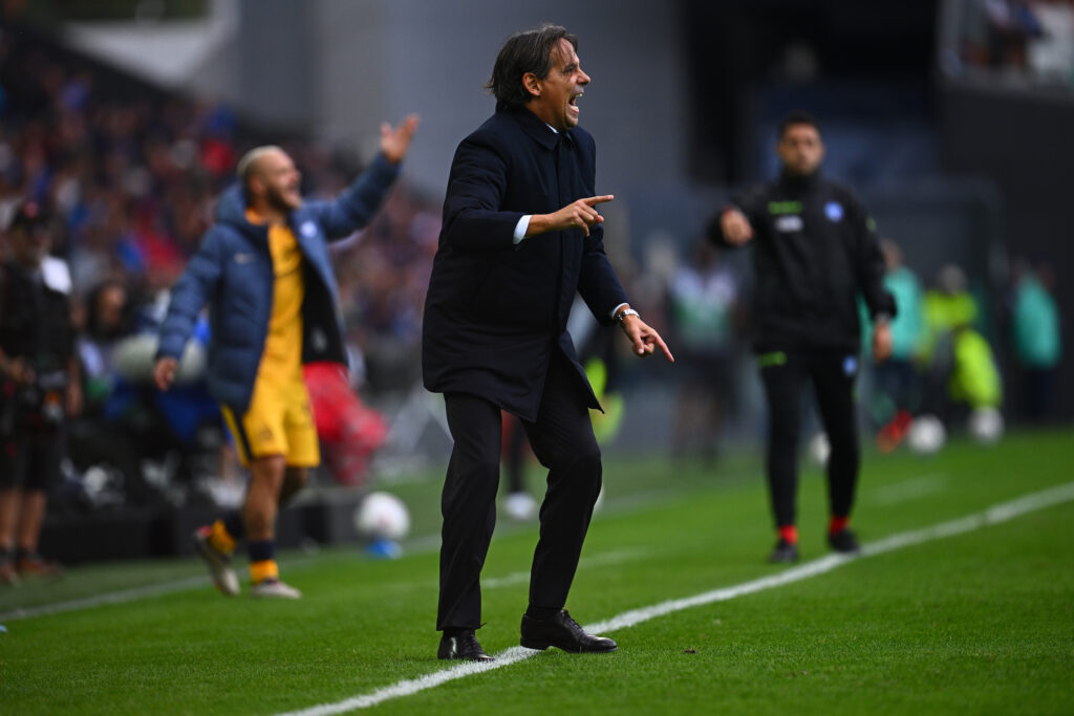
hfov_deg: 5.2
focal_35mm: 400
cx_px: 537
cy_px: 358
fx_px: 11934
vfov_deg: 3.4
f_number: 2.8
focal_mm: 400
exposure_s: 1/1600
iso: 1000
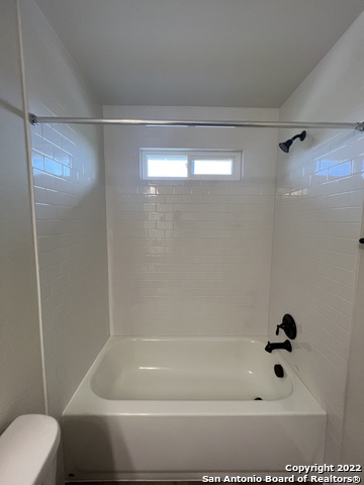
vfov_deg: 106.2
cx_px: 182
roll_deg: -0.6
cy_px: 242
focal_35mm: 13
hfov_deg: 89.9
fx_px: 182
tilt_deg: -5.8
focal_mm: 1.57
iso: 160
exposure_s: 1/120
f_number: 1.8
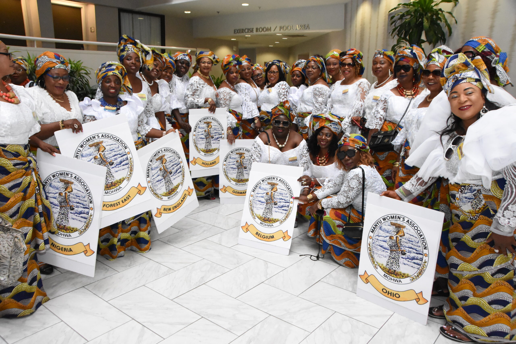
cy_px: 172
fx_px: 387
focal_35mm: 27
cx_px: 258
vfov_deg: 47.9
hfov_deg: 67.4
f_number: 8
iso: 6400
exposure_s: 1/200
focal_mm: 18
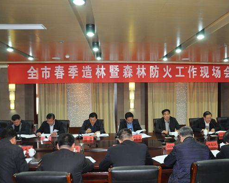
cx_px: 131
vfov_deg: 47.1
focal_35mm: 31
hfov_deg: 56.9
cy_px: 92
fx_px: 210
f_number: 4
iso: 800
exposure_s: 1/80
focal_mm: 18
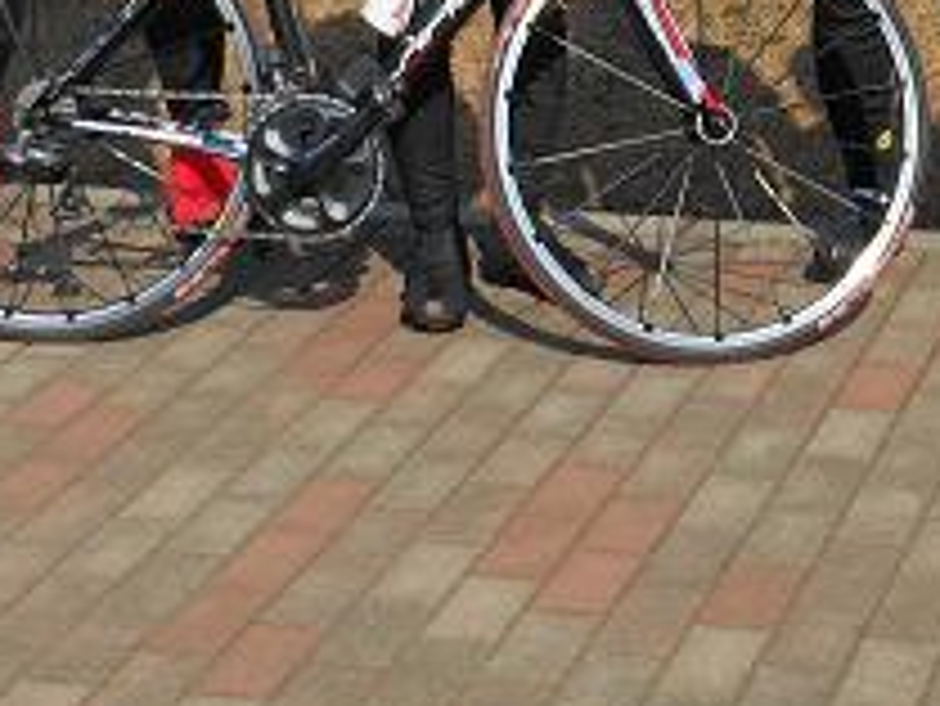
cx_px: 796
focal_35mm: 129
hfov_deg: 15.1
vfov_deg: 11.0
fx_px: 3505
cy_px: -438
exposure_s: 1/640
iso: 80
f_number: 4.3
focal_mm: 6.9
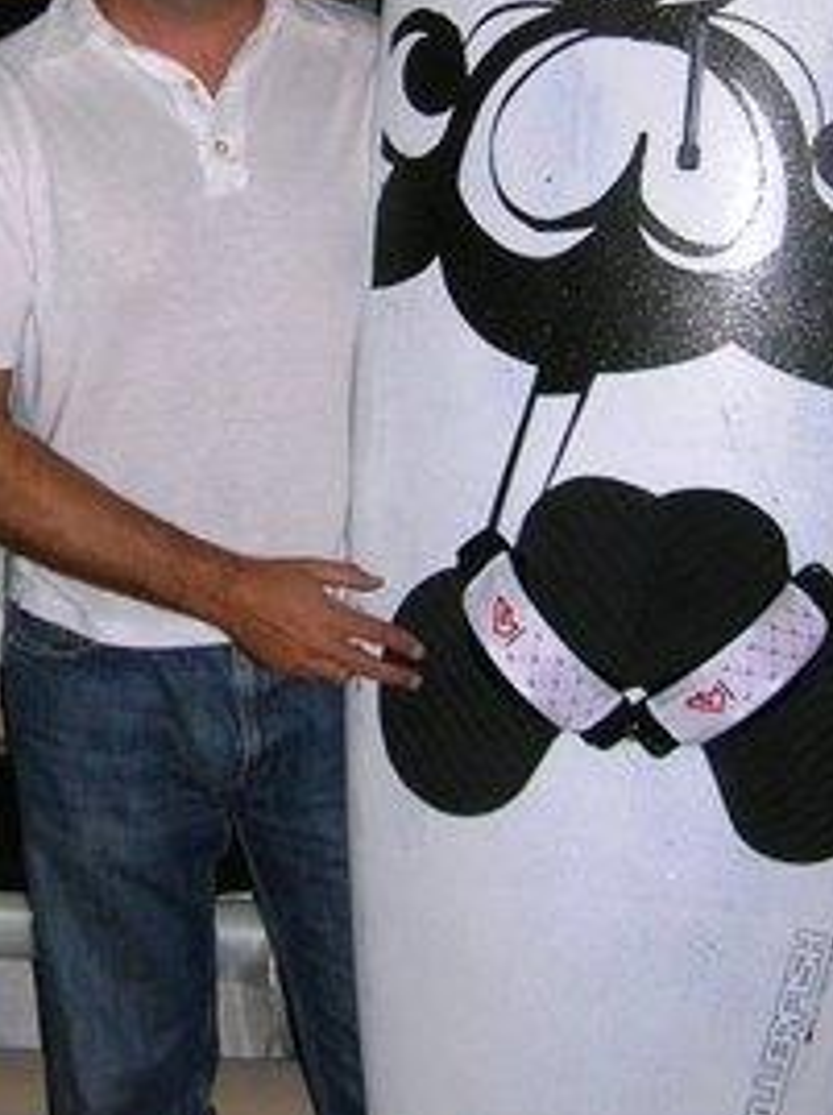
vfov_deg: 24.0
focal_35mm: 81
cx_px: 191
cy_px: 315
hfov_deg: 18.0
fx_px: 2605
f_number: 2.9
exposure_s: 1/60.1
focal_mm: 5.7
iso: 52
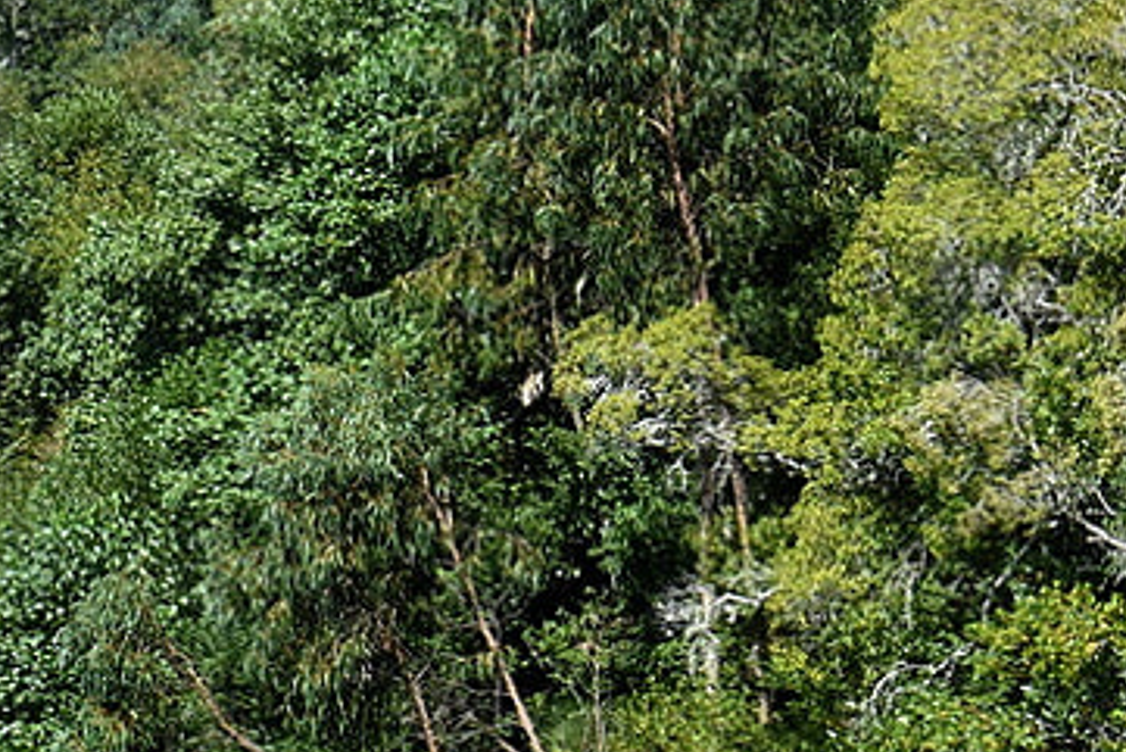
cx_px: -1142
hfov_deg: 5.5
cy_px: 342
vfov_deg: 3.8
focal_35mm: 365
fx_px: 11427
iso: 100
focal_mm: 55
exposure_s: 1/200
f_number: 7.1
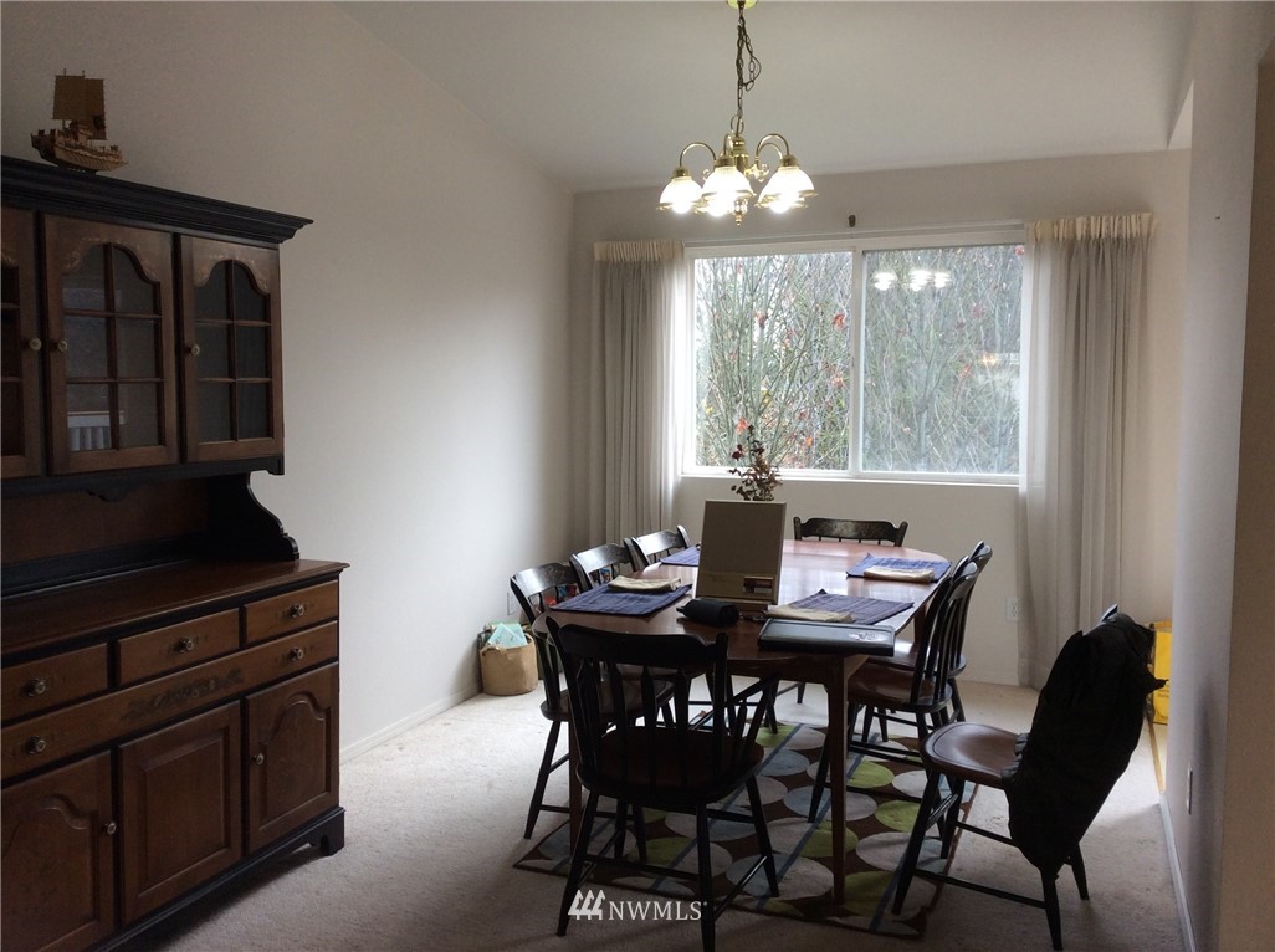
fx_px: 1177
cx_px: 638
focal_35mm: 32
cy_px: 476
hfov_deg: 56.9
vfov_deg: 44.0
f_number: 2.4
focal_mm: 3.3
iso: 40
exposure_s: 1/60
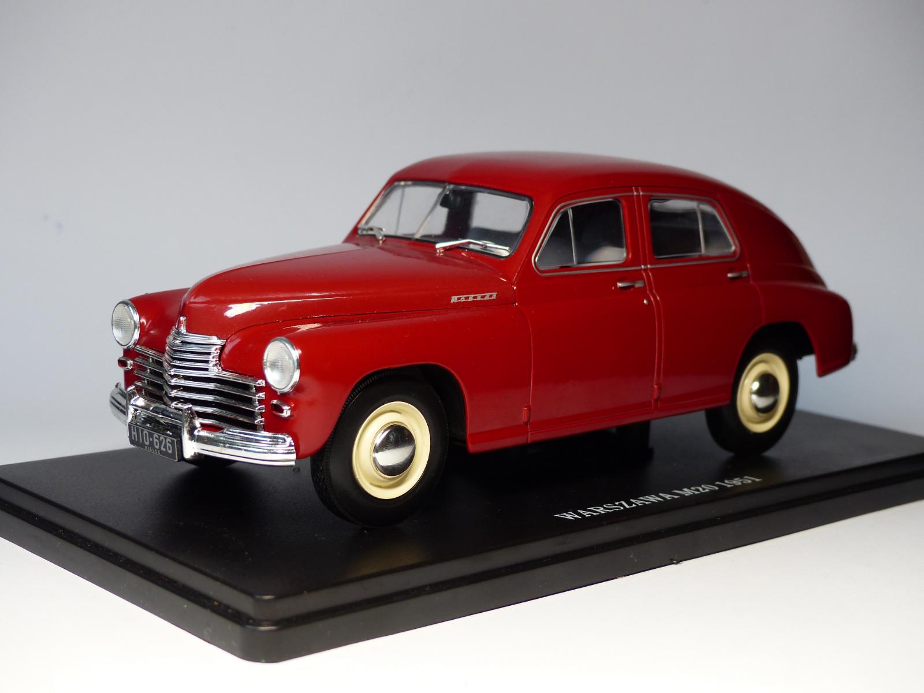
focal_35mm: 61
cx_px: 462
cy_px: 346
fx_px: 1628
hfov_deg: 31.7
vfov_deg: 24.0
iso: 100
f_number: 2.8
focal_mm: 10.9
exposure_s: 1/100
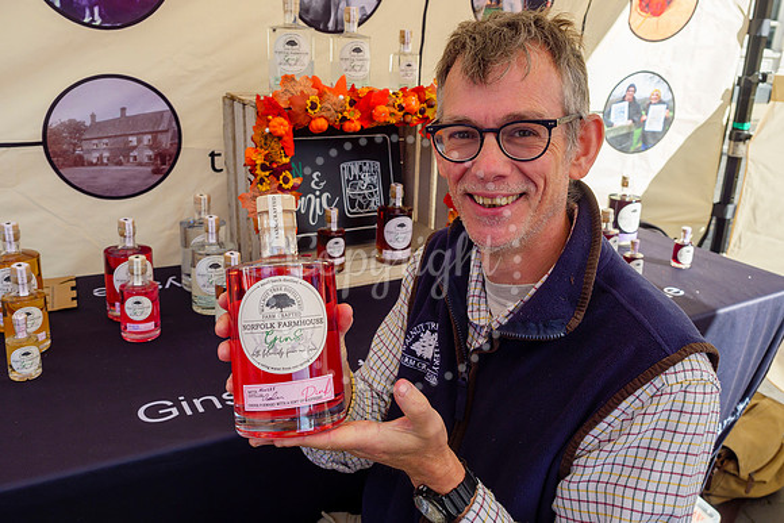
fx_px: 657
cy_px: 262
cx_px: 392
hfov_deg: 61.6
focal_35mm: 30
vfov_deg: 43.4
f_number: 4
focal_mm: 14
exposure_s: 1/400
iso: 200
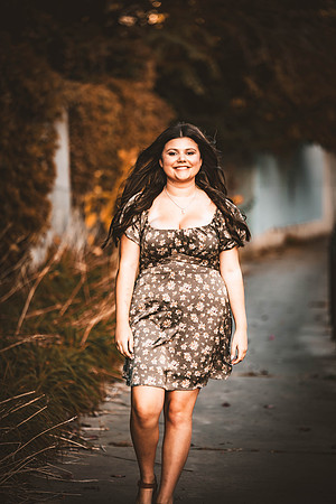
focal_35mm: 160
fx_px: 2240
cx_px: 168
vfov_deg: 12.8
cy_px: 252
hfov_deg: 8.6
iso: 400
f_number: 2.8
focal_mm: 160
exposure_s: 1/400
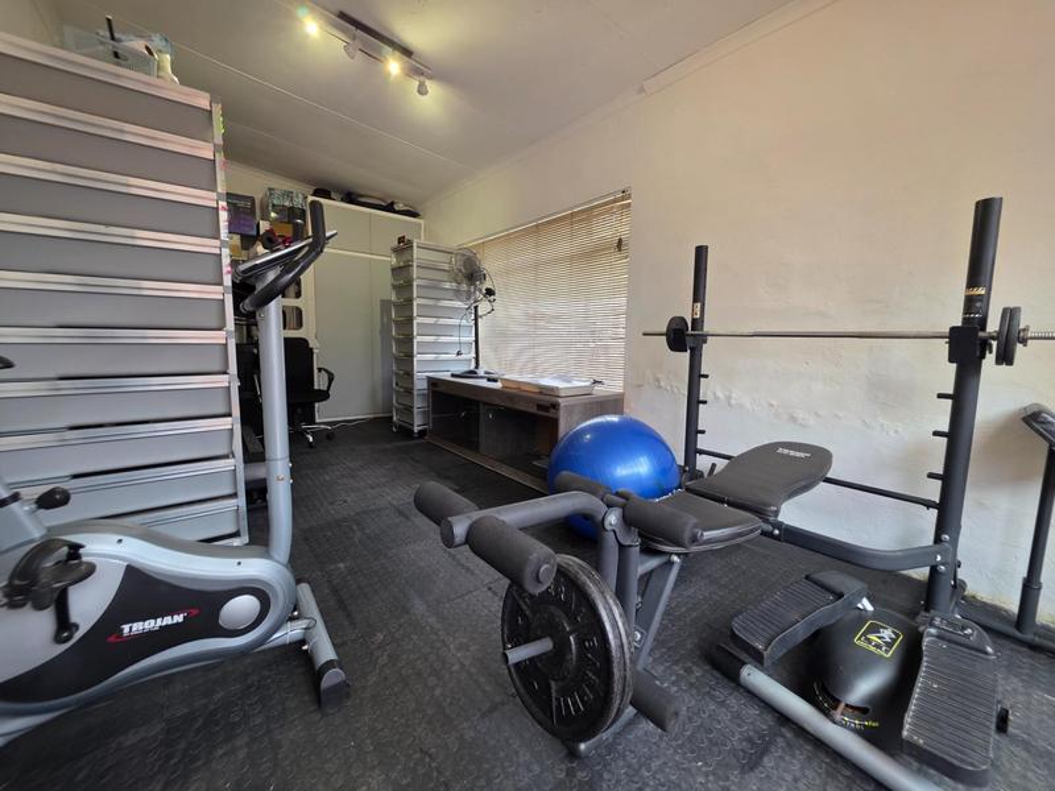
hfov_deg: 106.2
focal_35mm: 13
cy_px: 396
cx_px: 528
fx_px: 396
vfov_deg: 89.9
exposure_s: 1/50
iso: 160
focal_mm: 2.2
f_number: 1.9
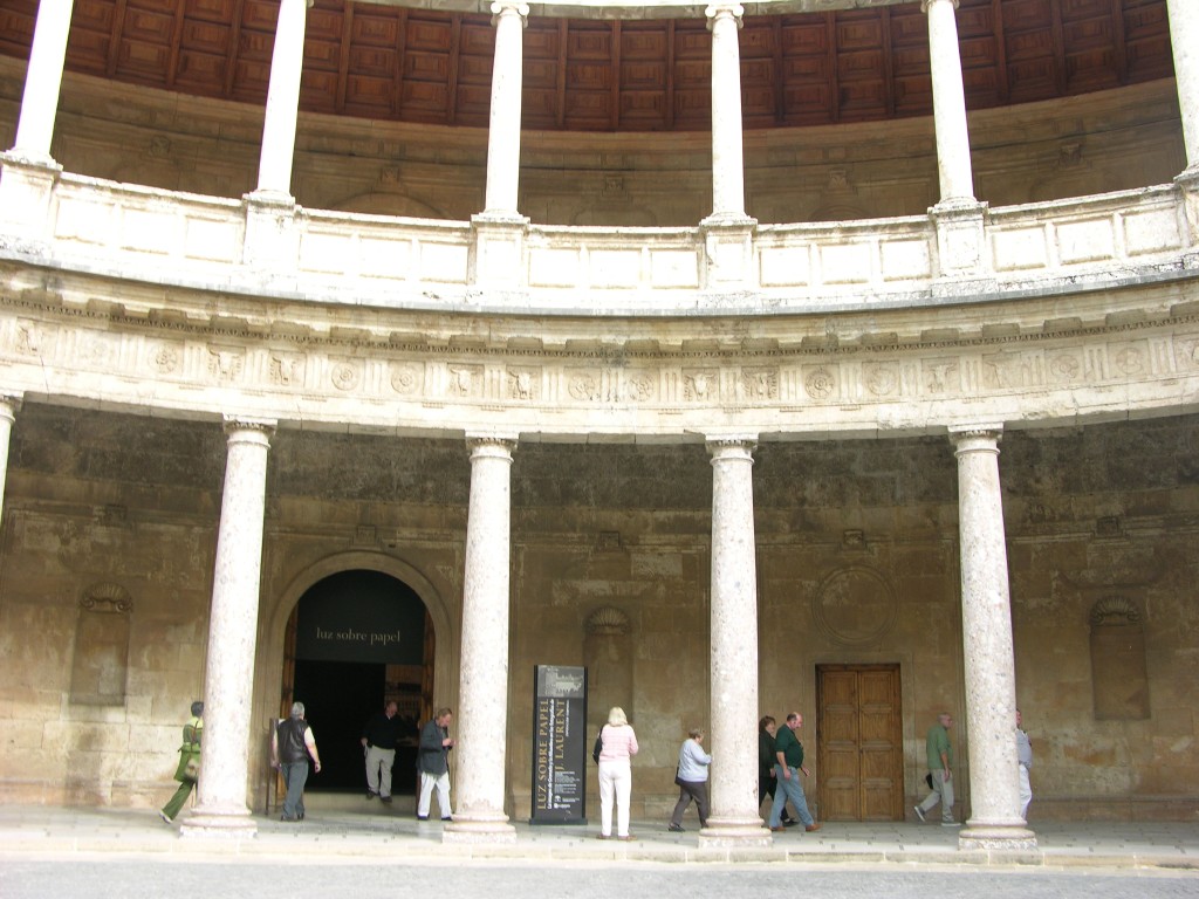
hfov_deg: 52.6
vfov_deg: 40.7
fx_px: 1212
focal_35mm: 35
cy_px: 450
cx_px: 600
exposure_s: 1/62.5
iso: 50
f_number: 3.5
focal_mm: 8.9
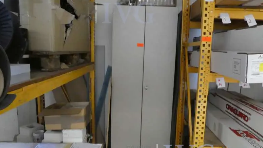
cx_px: 134
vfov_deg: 42.8
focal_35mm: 27
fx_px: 188
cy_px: 84
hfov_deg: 69.9
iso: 1600
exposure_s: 1/30
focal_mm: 4.3
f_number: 3.3
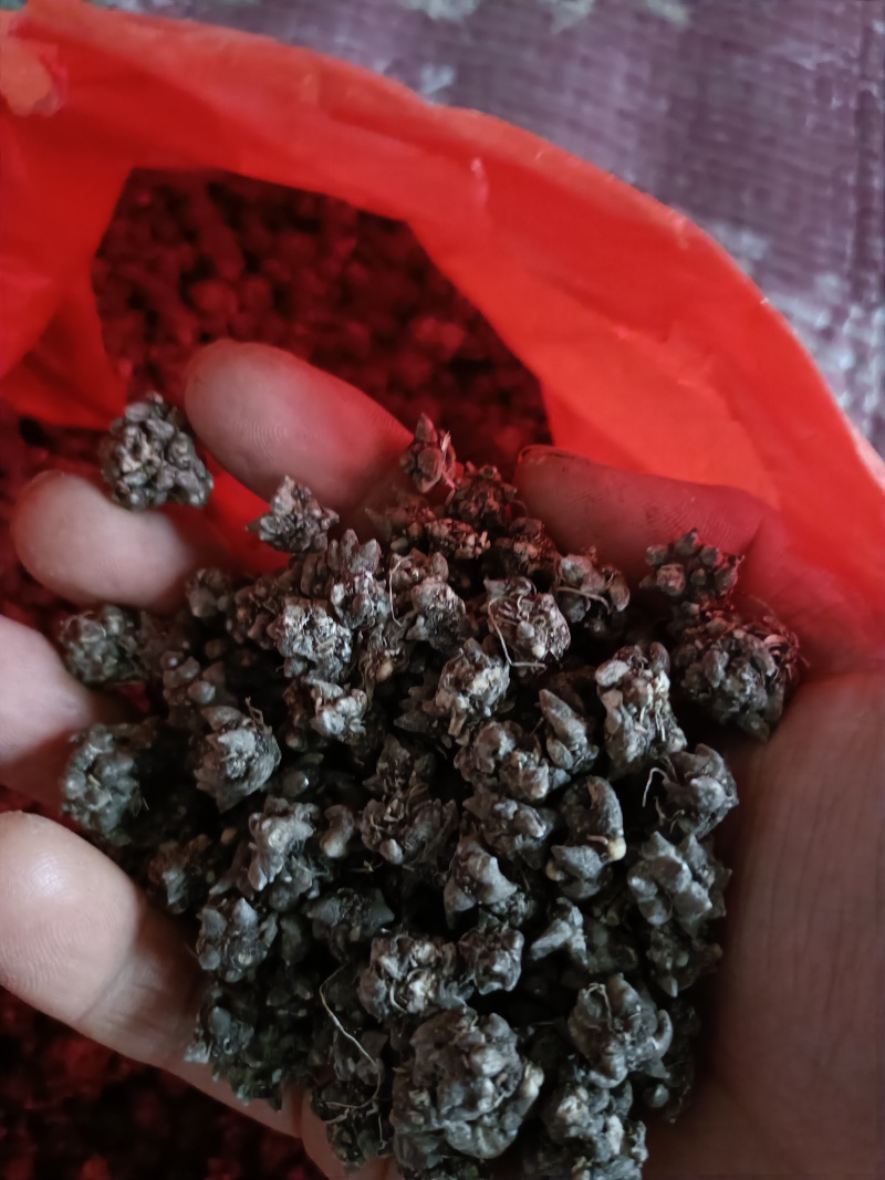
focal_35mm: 25
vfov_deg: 69.4
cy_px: 590
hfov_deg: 54.9
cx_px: 442
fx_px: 852
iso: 9823
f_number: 1.7
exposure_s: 1/17.1
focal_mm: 4.7
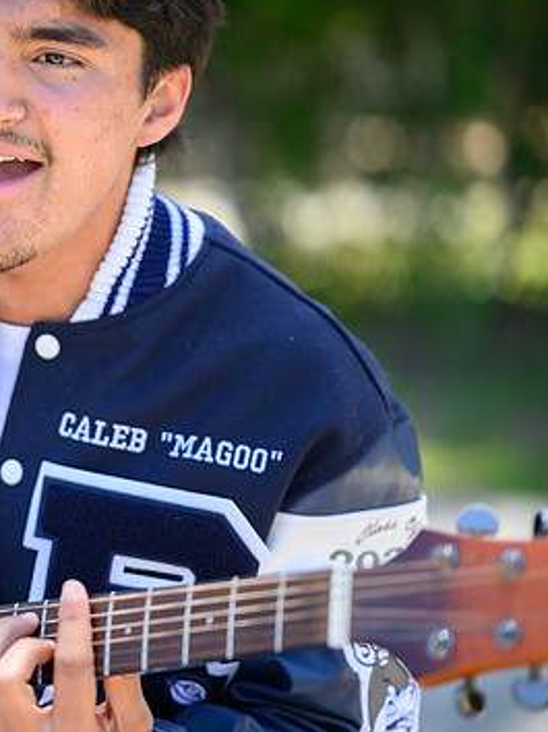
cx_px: -33
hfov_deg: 10.9
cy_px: 373
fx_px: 2832
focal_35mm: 134
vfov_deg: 14.7
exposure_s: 1/400
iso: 100
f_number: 1.8
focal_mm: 85
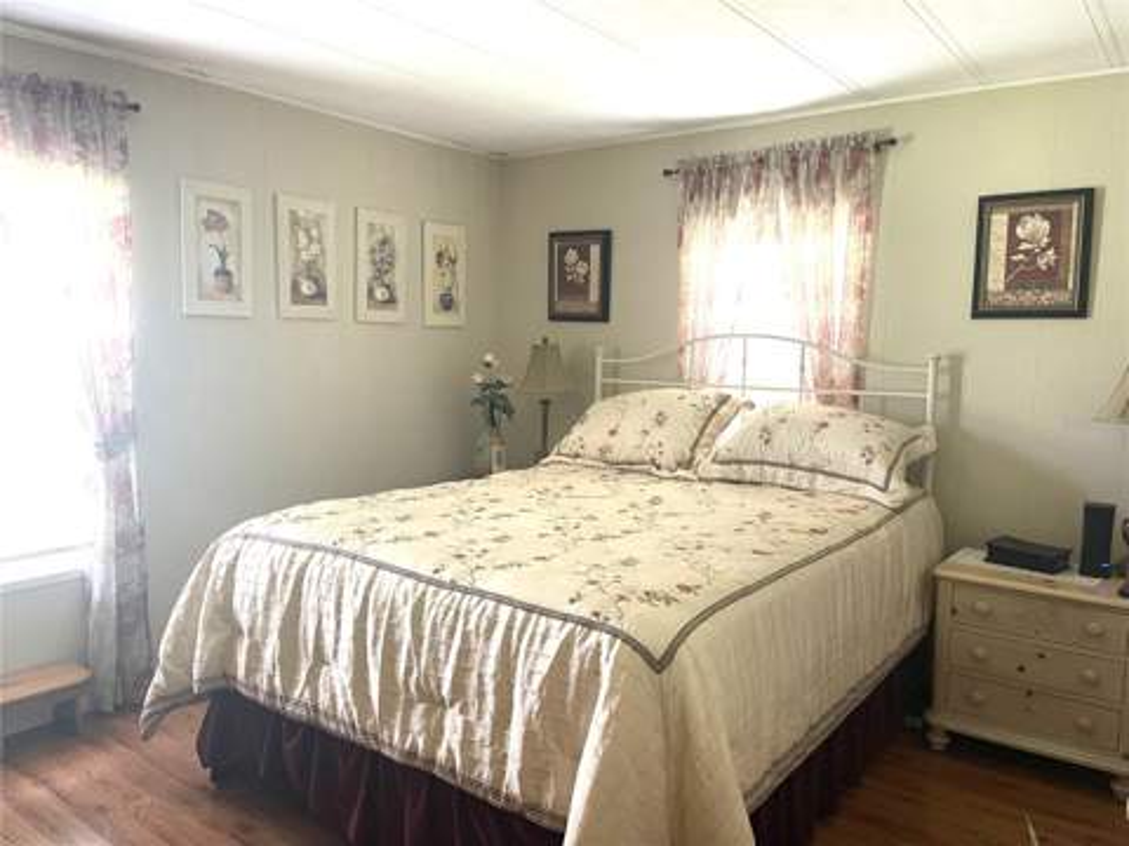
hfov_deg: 69.4
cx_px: 564
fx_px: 815
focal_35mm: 25
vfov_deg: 54.9
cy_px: 423
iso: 320
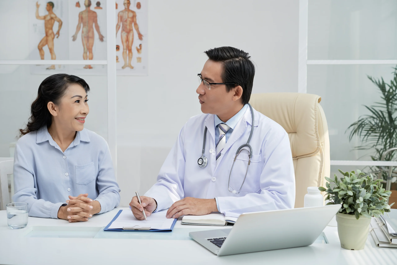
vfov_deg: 22.6
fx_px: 662
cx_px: 198
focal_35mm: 60
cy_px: 132
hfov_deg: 33.4
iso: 200
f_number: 5.6
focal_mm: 60
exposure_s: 1/250
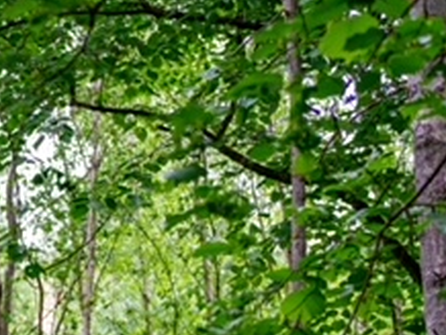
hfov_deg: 16.1
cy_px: 323
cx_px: -205
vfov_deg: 13.0
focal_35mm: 113
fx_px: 1458
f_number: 2.8
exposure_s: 1/160
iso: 1600
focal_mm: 40
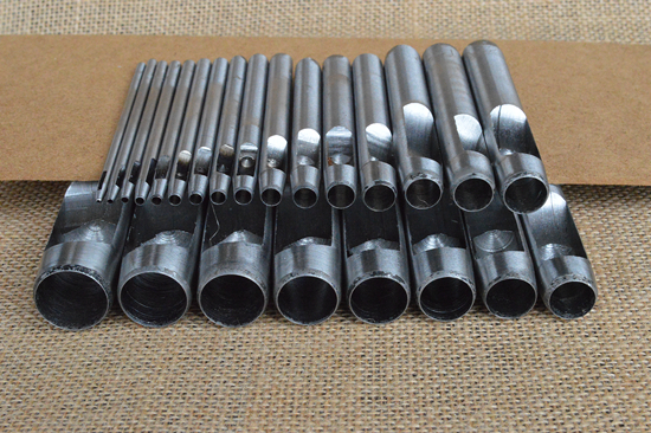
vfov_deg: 22.6
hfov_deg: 33.4
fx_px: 1084
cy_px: 216
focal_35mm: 60
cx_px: 326
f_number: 14
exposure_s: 1/100
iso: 6400
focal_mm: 40
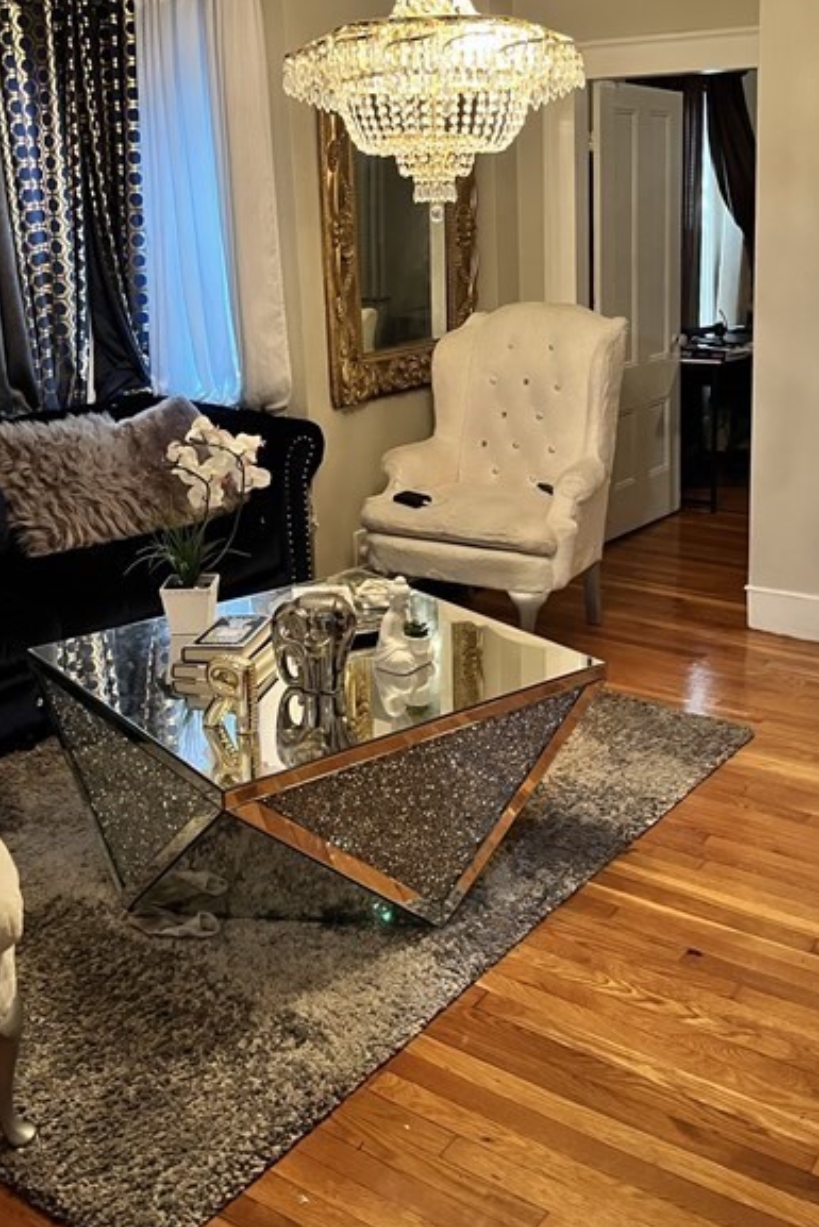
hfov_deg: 36.9
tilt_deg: -11.7
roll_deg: +1.6
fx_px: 1228
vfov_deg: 52.4
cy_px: 436
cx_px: 421
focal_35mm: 36
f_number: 1.6
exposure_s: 1/60
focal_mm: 5.1
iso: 400
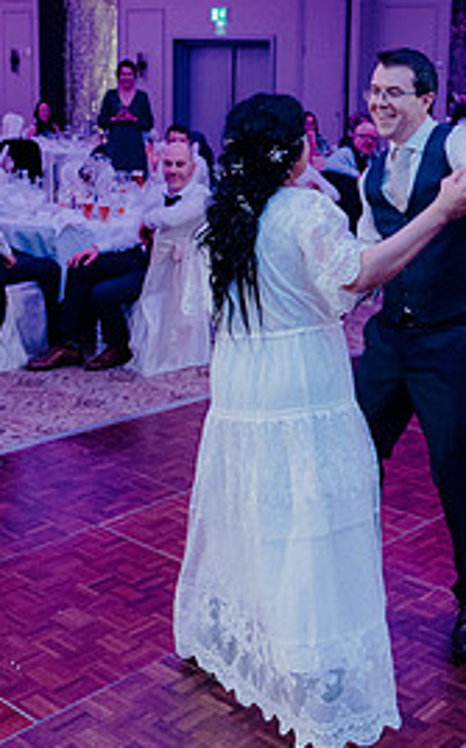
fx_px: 1079
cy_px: 292
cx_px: 346
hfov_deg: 24.1
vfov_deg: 38.0
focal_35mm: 53
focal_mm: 24
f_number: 3.5
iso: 3200
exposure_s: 1/160
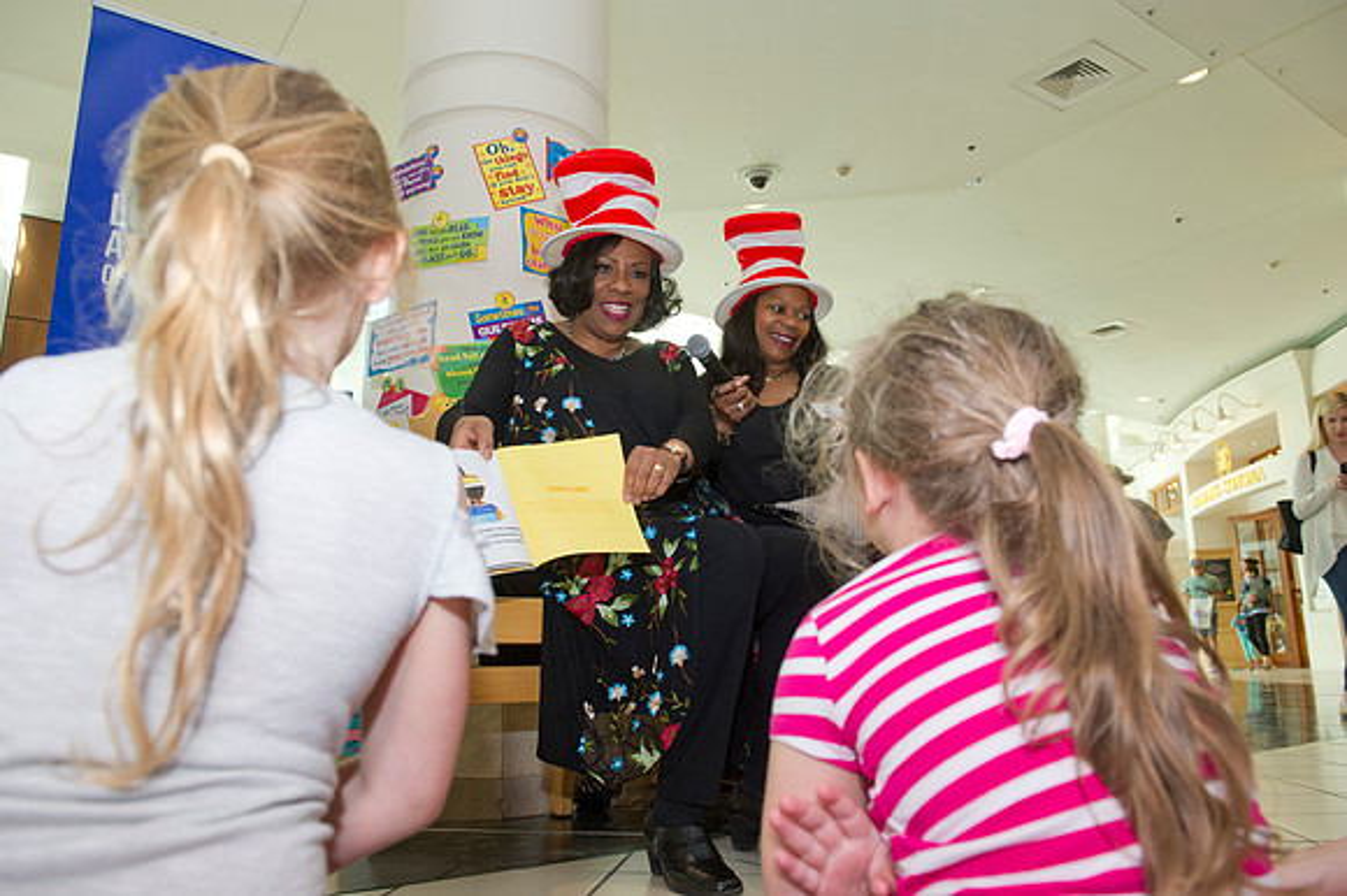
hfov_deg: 67.4
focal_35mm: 27
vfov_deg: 47.9
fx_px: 1010
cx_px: 674
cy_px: 448
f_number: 5.6
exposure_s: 1/250
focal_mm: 27
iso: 1250
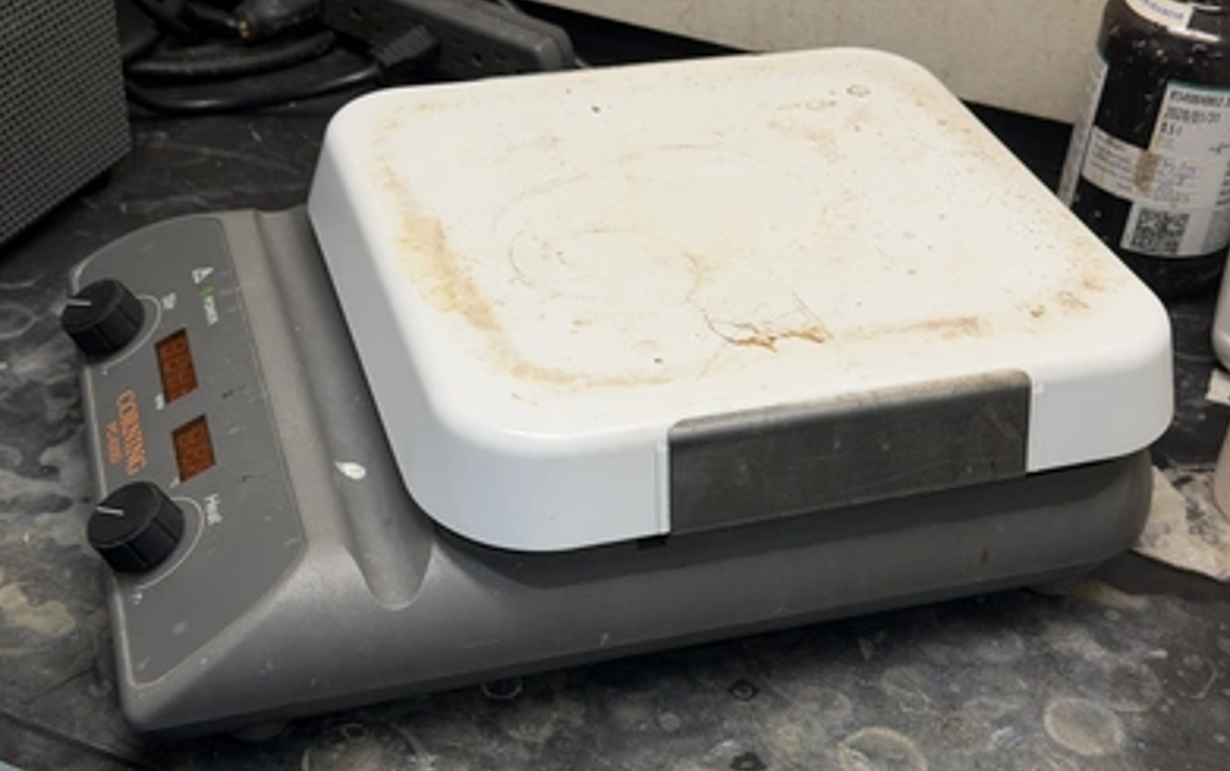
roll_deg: -3.2
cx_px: 623
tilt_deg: -36.5
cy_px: 403
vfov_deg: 24.9
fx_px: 1744
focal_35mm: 52
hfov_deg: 38.8
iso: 64
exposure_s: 1/126
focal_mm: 6.76
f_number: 1.78
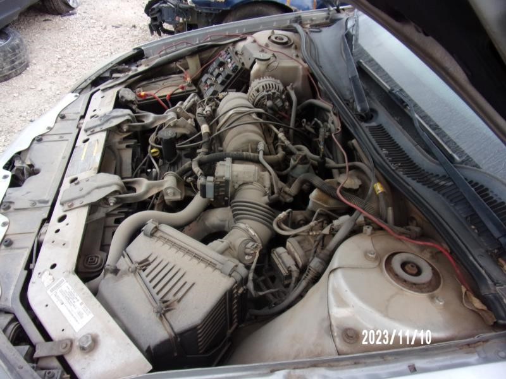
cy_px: 190
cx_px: 253
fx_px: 351
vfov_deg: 56.8
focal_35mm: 24
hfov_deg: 71.6
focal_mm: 4.3
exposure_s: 1/56
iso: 80
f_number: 3.3
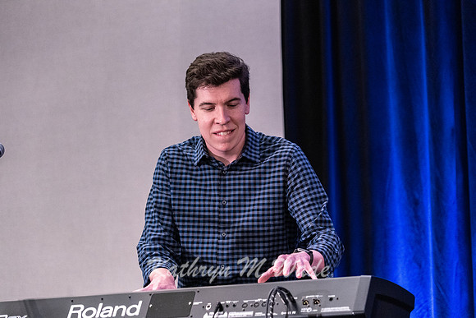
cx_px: 238
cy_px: 159
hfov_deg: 12.4
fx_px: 2195
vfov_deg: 8.3
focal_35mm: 166
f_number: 6.3
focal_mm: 166
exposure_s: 1/160
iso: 6400
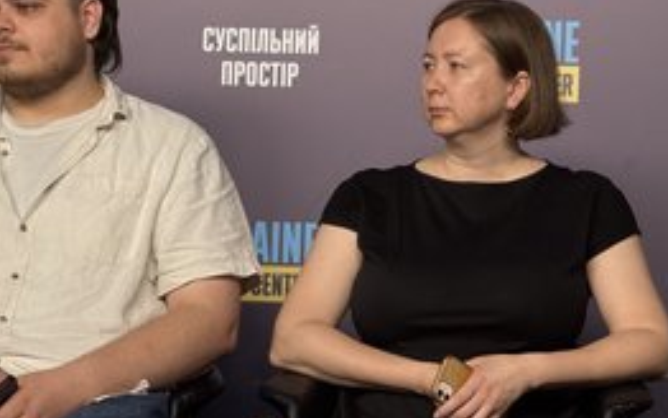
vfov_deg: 6.8
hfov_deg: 10.8
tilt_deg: +0.5
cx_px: 263
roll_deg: -1.8
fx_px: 3533
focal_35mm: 194
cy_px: 247
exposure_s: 1/120
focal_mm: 15.66
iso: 200
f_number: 2.8
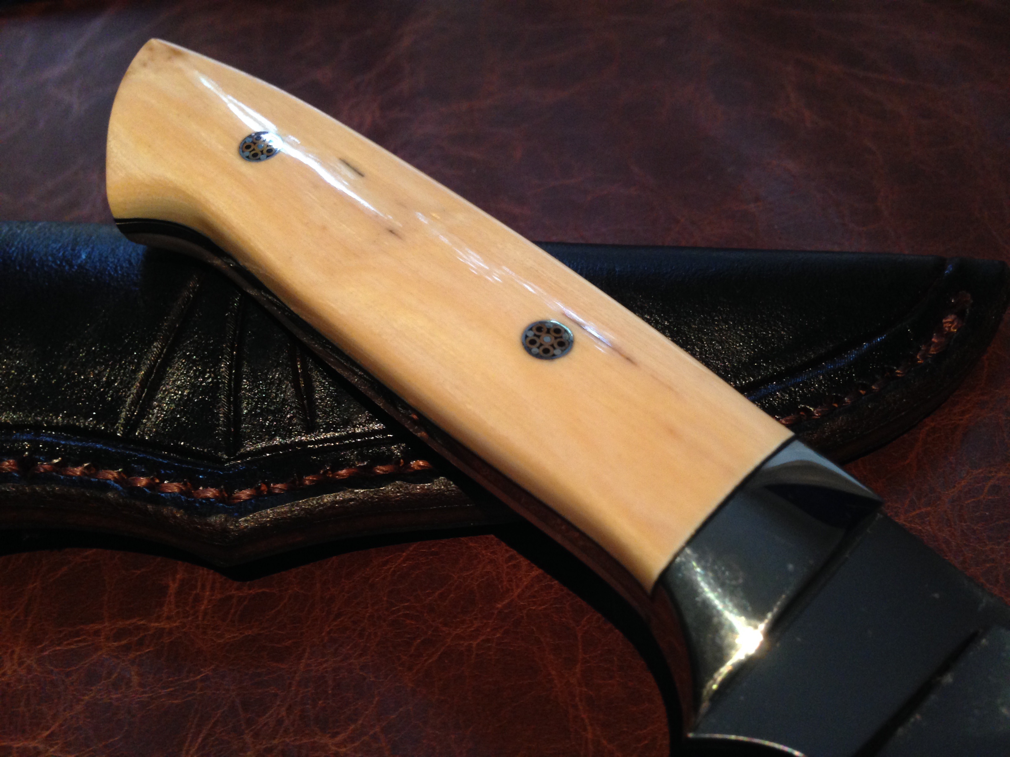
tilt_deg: -39.6
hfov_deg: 55.4
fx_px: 963
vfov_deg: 42.9
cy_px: 378
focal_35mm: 33
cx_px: 505
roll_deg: +7.8
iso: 160
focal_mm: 4.12
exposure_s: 1/20
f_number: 2.4
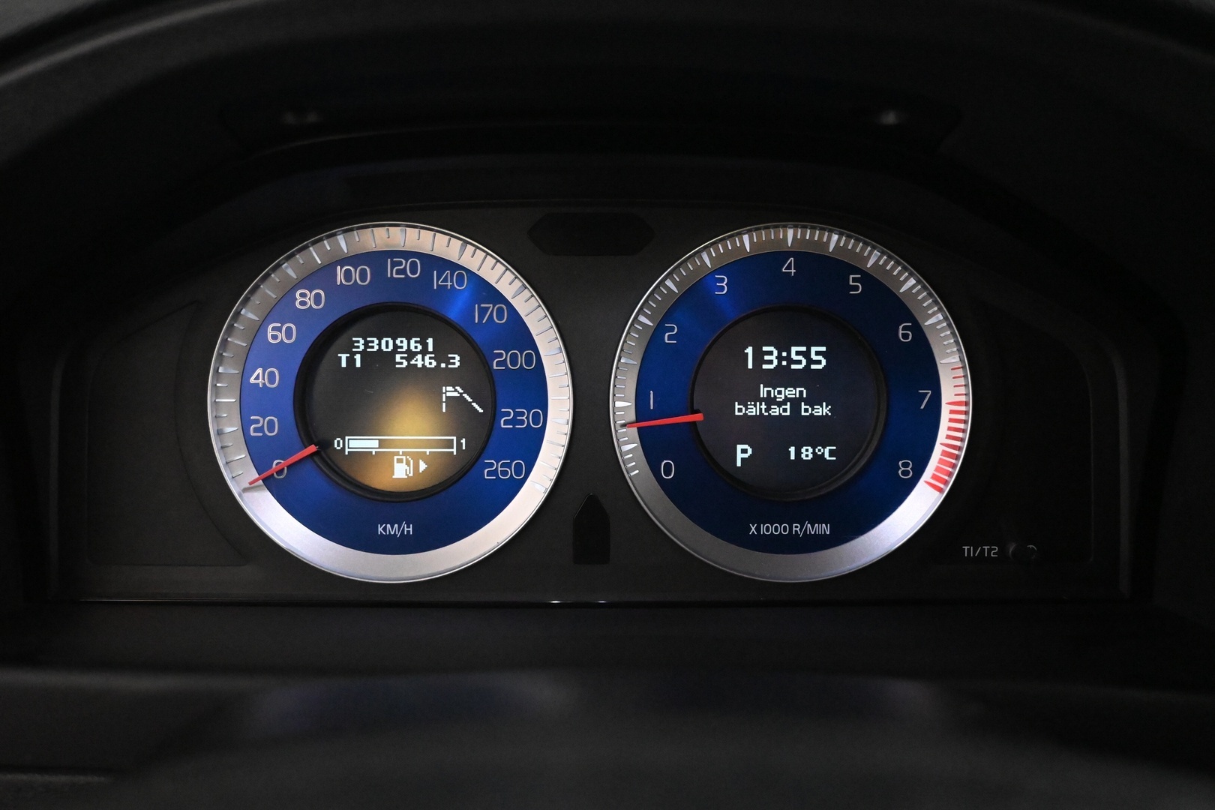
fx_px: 1266
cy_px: 405
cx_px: 608
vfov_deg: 35.5
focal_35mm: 38
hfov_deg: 51.3
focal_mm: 25
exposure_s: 1/40
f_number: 4.2
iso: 8000
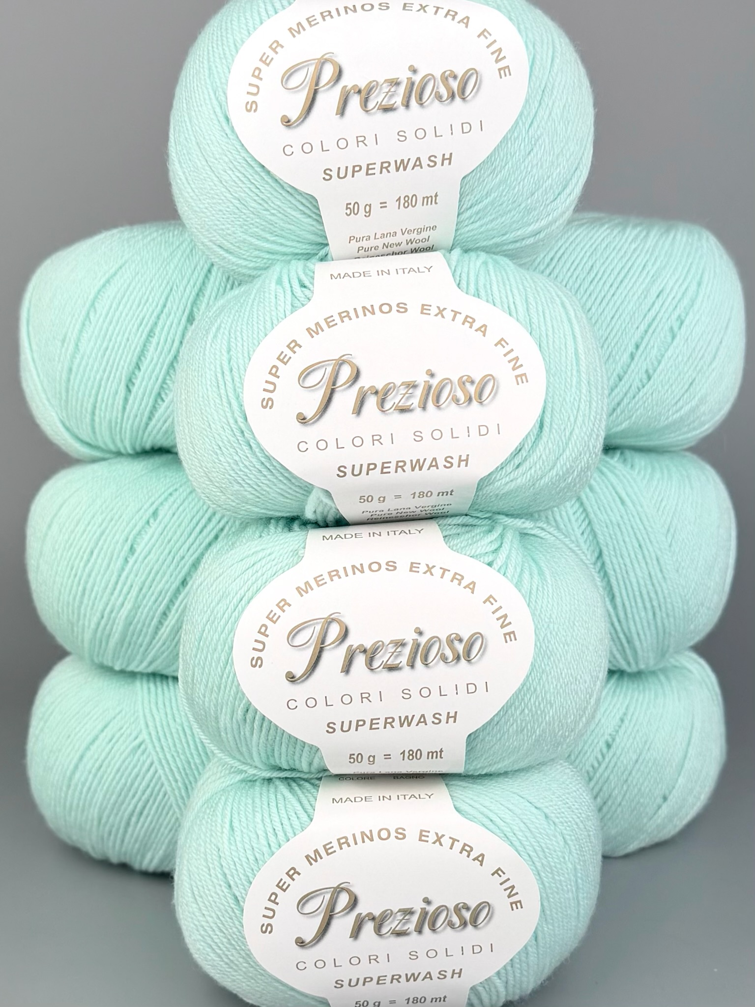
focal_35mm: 24
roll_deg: +1.0
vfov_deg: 71.6
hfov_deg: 56.8
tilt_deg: -17.5
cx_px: 378
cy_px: 504
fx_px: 698
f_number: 1.78
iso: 80
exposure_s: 1/1522
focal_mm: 6.76
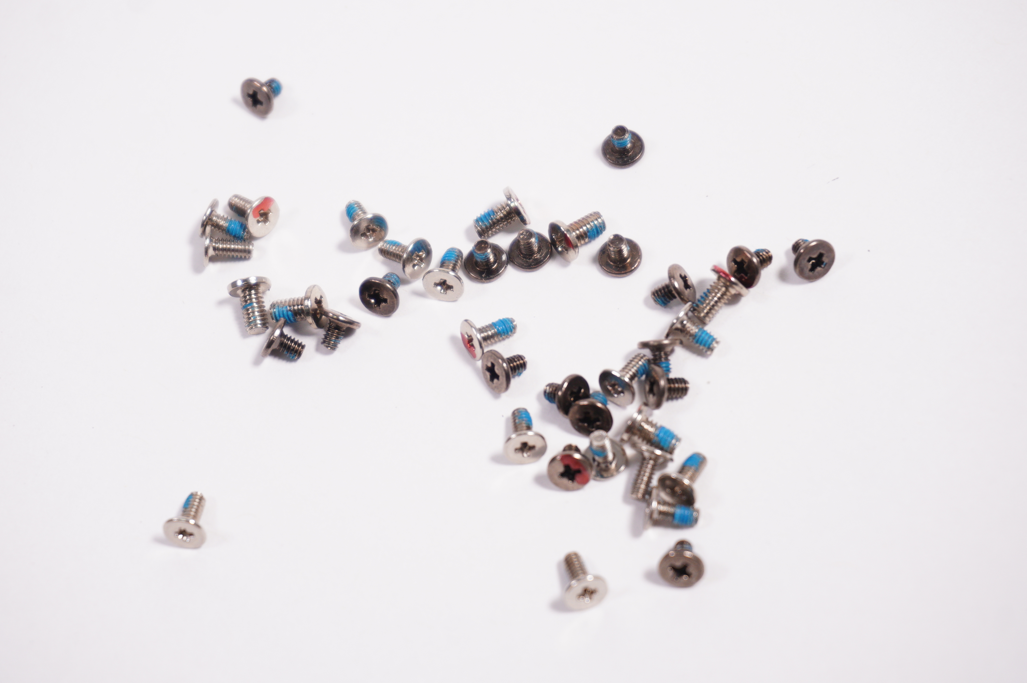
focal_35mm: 75
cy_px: 342
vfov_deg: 18.1
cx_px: 514
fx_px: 2138
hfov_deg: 27.0
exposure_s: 1/80
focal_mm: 50
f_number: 5.6
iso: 320
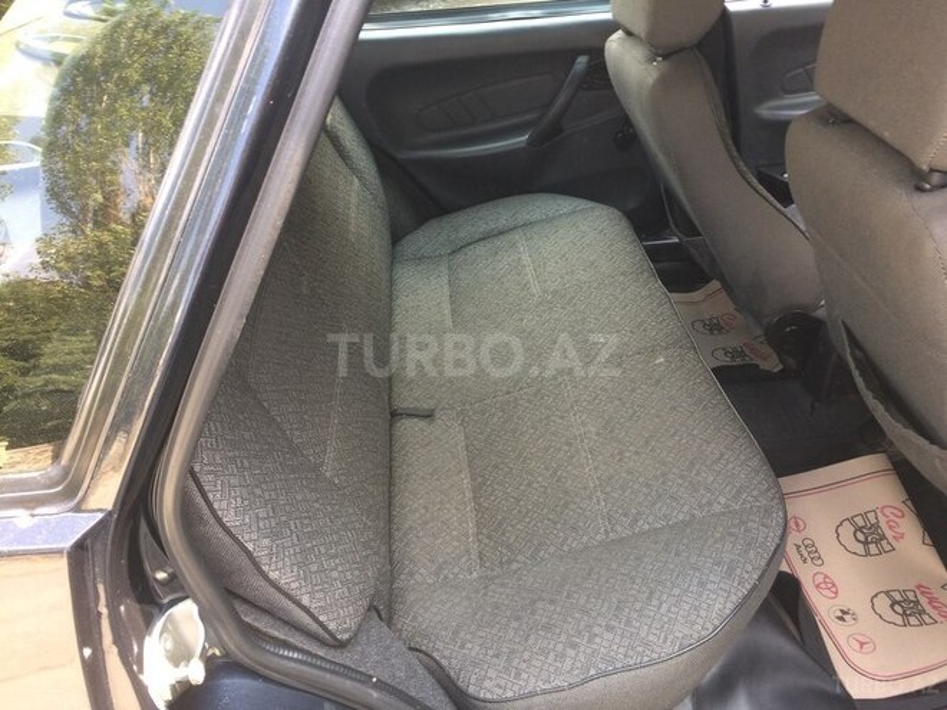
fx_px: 793
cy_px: 355
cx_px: 474
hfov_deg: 61.7
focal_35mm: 29
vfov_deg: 48.2
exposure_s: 1/50
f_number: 2.2
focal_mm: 4.15
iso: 32
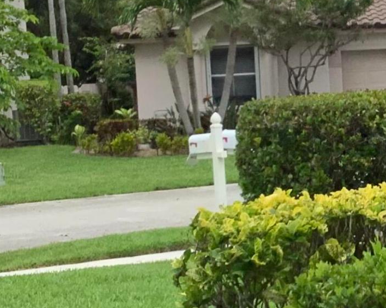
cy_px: 164
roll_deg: +1.2
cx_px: 382
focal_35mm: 124
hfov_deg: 15.3
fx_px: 1416
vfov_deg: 12.4
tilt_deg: -3.7
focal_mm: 3.3
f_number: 2.4
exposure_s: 1/476
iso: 25
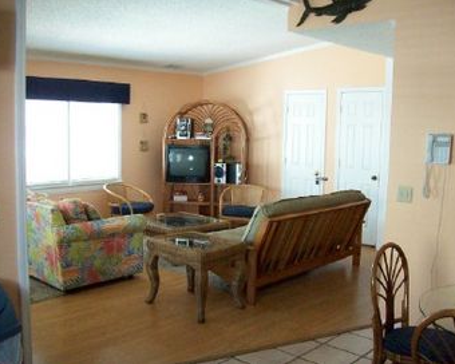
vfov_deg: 39.2
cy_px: 182
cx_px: 218
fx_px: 512
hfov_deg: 47.9
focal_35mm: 38
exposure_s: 1/64
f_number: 2.7
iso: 347
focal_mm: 6
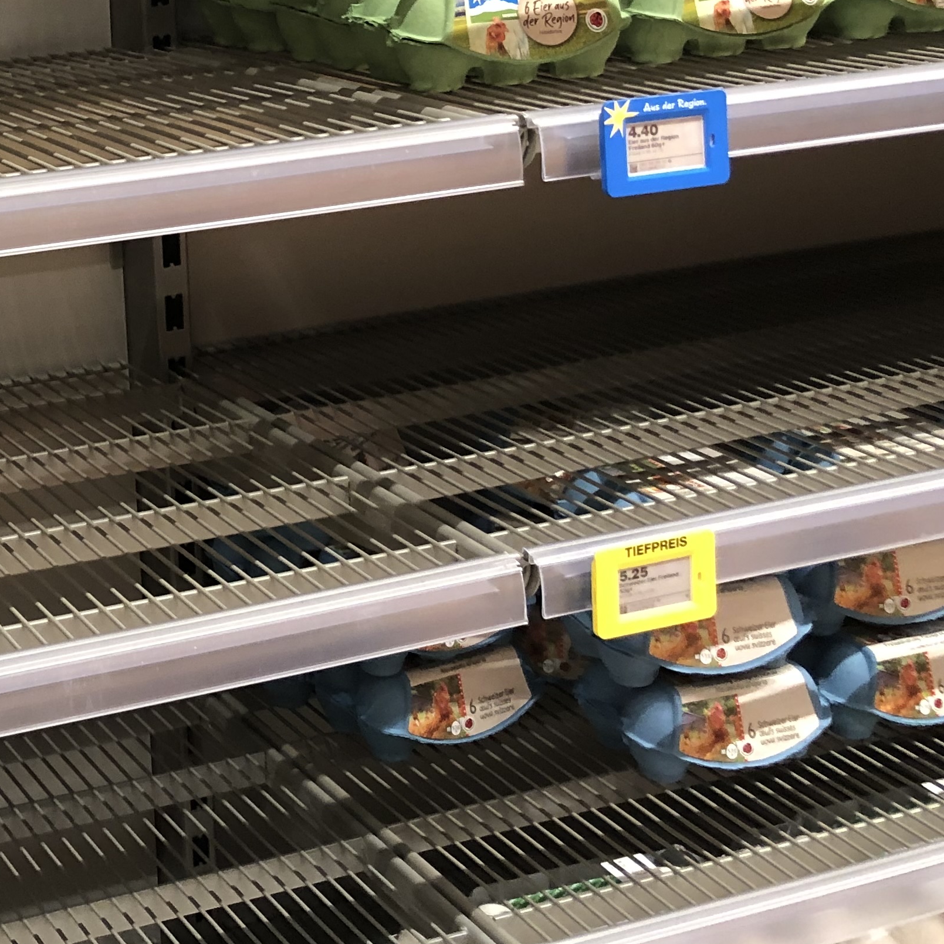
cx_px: -144
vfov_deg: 27.1
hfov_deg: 25.3
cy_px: 159
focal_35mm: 62
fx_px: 1913
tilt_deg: -11.1
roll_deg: +4.2
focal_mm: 3.99
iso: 80
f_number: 1.8
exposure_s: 1/17
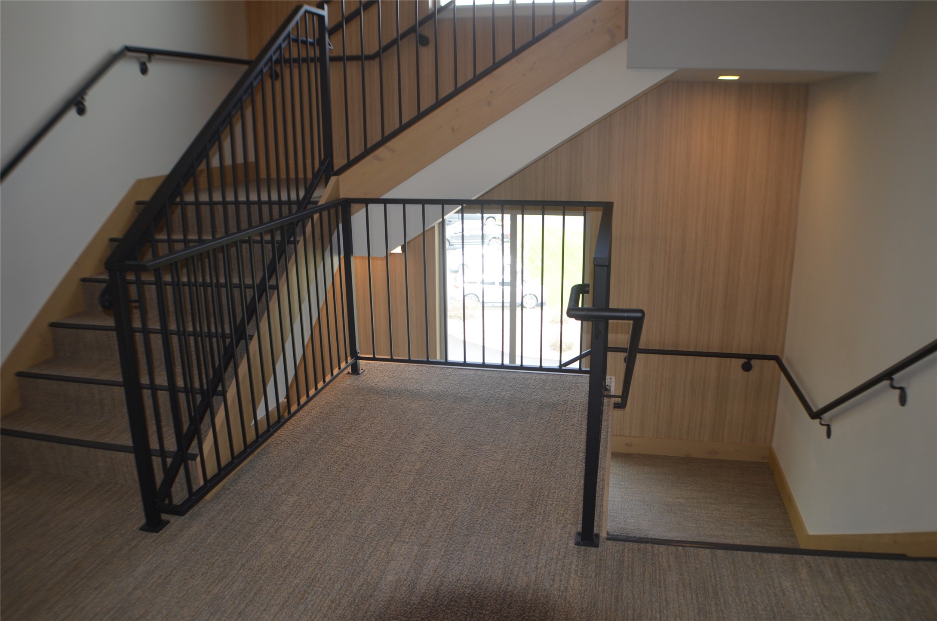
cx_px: 468
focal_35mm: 36
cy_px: 310
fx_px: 935
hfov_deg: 53.2
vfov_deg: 36.7
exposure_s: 1/125
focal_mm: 24
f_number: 4
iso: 320
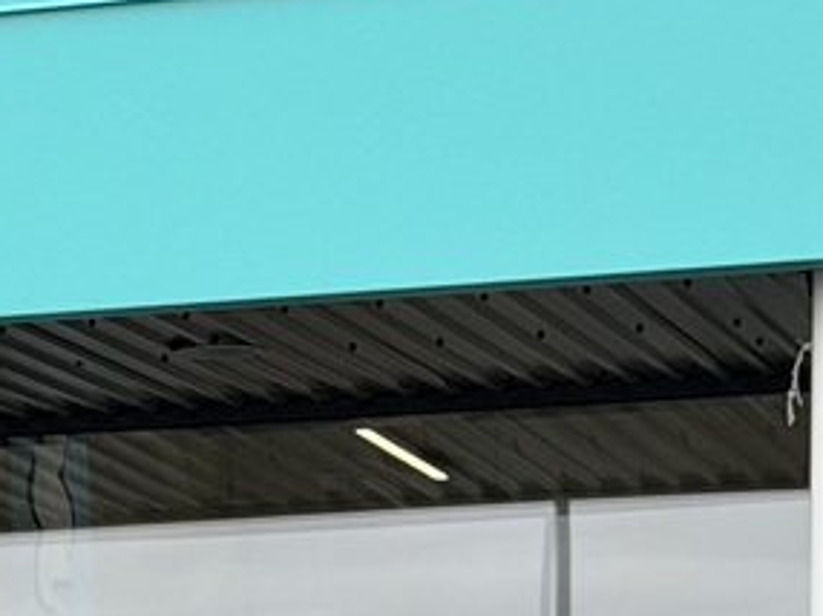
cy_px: 1068
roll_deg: -0.5
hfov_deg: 7.8
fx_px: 5749
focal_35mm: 242
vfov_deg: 6.0
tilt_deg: +0.7
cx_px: -817
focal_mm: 6.76
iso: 64
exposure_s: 1/574
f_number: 1.78
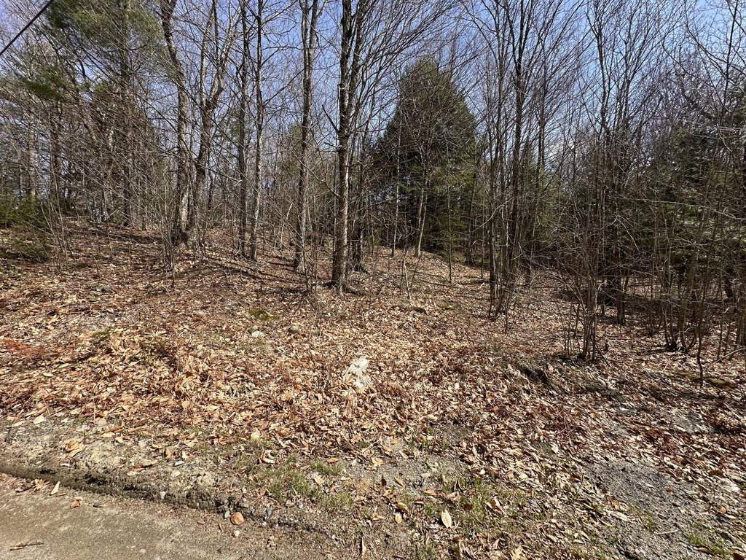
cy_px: 280
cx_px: 373
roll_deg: -0.6
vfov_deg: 85.7
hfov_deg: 102.1
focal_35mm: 14
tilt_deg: +2.3
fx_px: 302
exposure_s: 1/1052
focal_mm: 2.22
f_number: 2.2
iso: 40
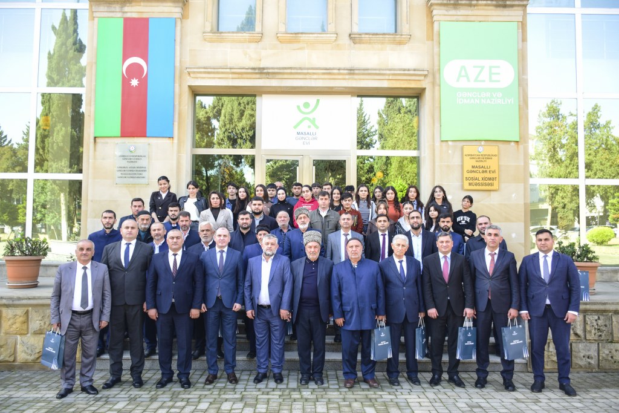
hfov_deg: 67.4
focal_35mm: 27
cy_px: 206
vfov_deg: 47.9
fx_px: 464
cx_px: 310
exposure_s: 1/80
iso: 200
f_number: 4.5
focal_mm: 18
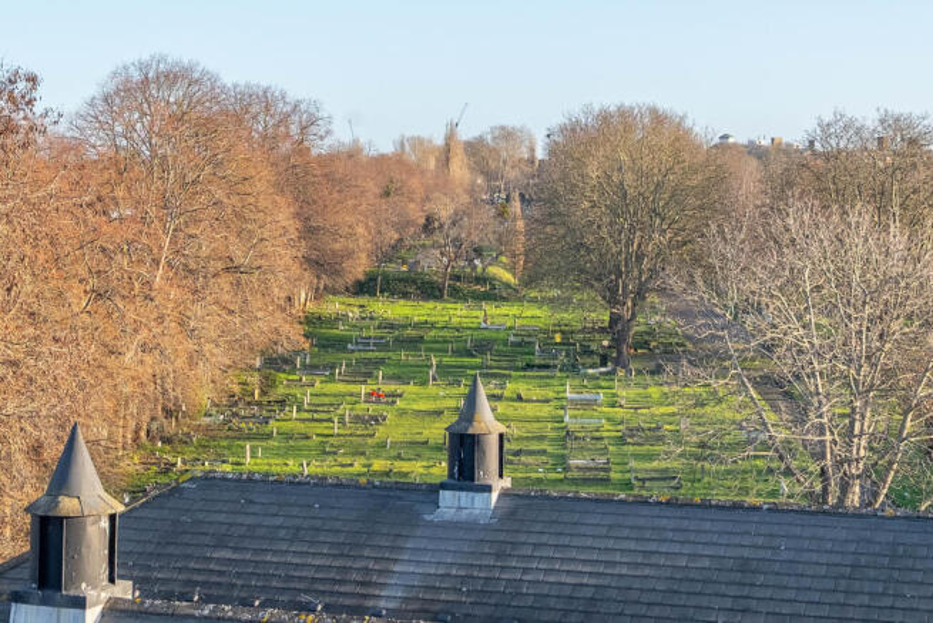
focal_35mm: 34
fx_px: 881
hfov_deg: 55.8
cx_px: 466
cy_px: 312
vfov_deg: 38.9
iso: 400
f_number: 6.4
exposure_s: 1/320
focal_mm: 22.9
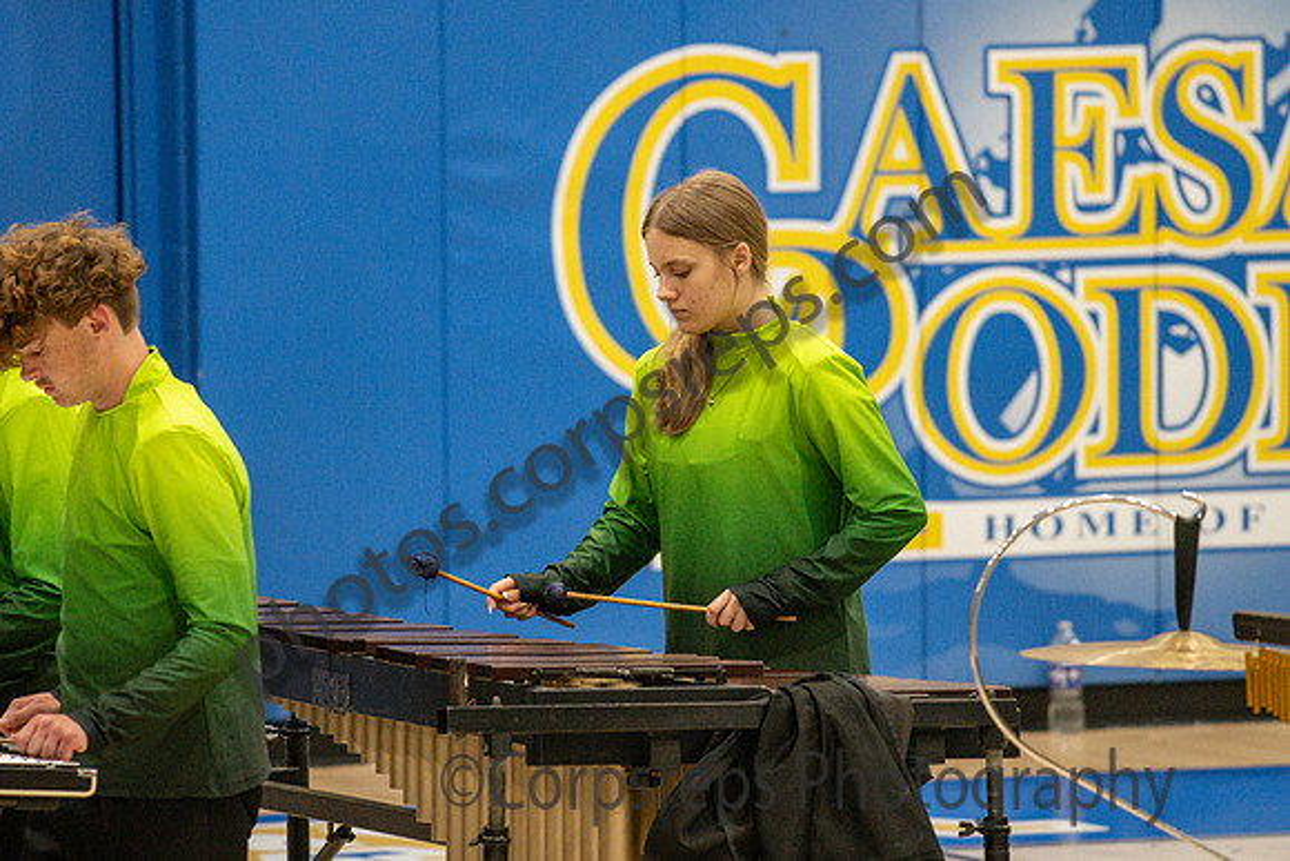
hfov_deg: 6.1
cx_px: 568
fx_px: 12155
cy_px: 456
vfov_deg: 4.1
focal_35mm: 339
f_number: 4
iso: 4000
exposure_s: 1/500
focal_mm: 200
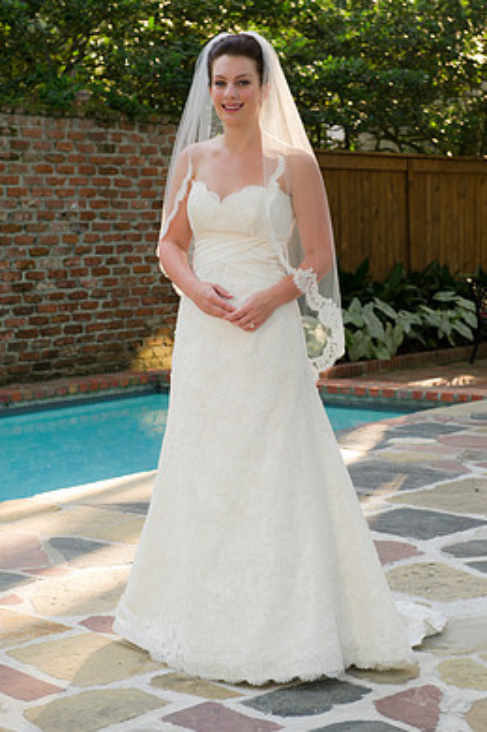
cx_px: 271
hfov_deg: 17.9
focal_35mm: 76
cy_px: 333
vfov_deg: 26.7
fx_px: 1545
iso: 400
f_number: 5.6
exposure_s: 1/100
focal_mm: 66
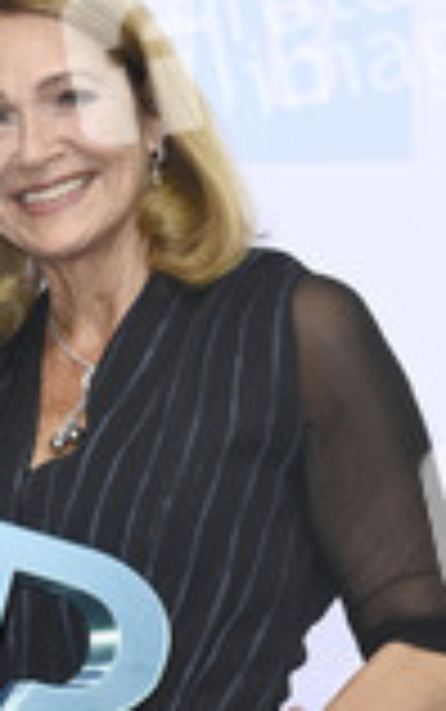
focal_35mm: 142
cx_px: -117
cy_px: 716
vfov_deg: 14.5
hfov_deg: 9.1
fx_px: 2757
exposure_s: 1/250
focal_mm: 55
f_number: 6.3
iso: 400
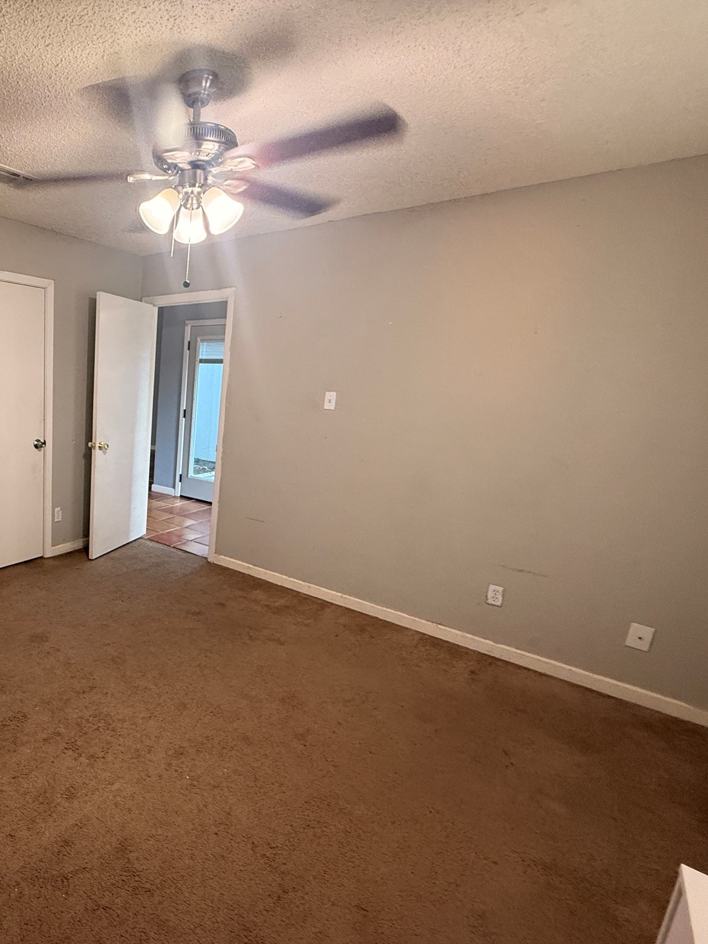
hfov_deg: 60.9
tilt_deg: -10.4
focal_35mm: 19
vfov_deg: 84.7
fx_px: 518
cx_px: 107
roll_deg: -2.5
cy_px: 479
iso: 320
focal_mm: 2.22
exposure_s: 1/60
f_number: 2.2
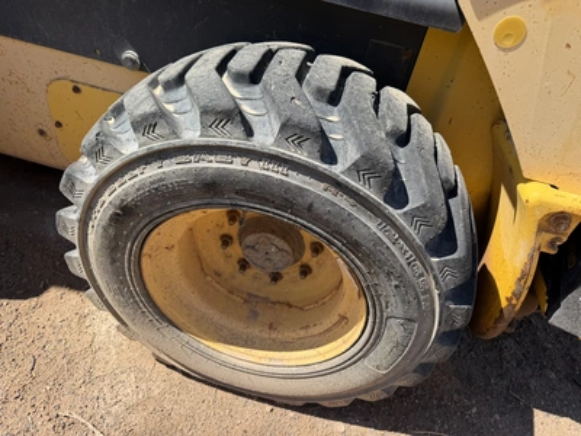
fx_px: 403
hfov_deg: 71.6
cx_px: 290
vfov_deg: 56.8
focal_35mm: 24
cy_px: 218
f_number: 1.78
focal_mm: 6.76
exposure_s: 1/2370
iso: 100
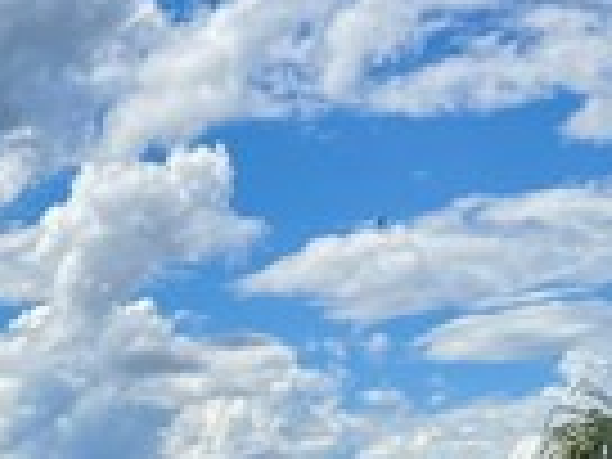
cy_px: 675
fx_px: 1998
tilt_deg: -2.9
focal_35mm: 113
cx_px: -612
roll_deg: +0.7
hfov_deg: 14.5
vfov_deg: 12.5
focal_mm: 6.76
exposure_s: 1/8130
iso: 80
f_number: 1.78
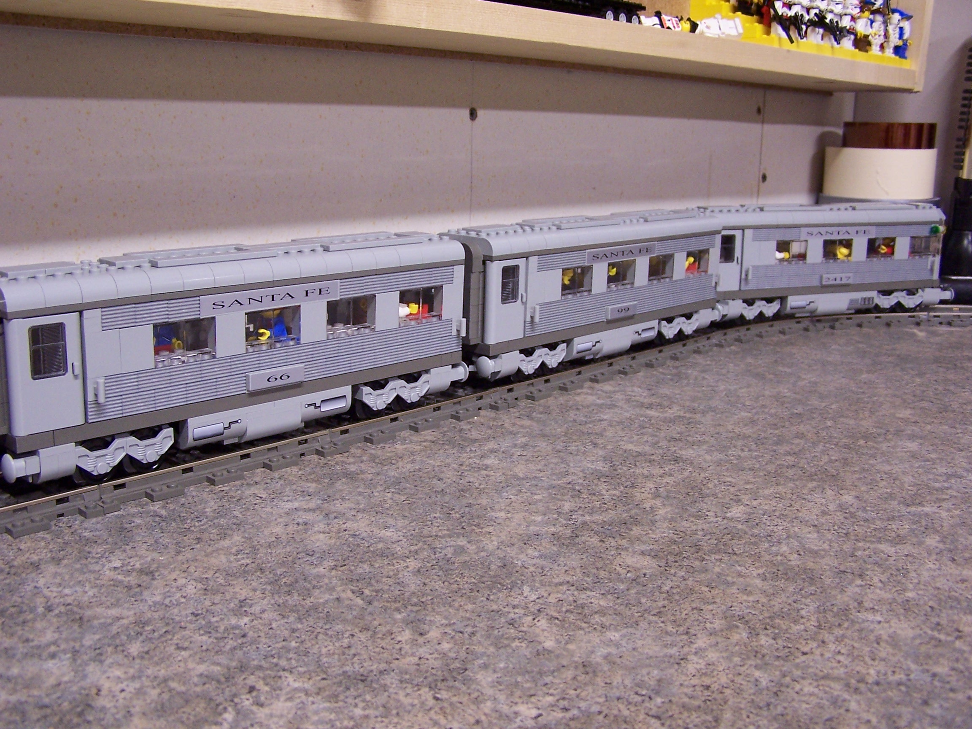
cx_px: 486
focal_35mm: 38
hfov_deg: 49.0
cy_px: 364
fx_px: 1067
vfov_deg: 37.7
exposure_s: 1/8
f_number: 2.8
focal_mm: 6.3
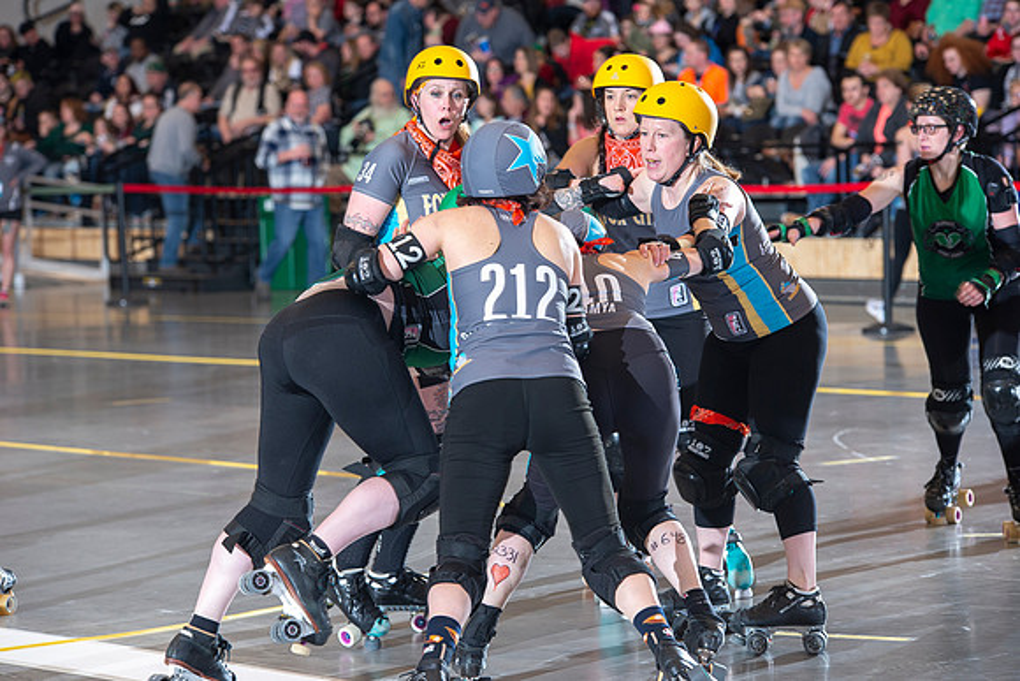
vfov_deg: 9.2
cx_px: 510
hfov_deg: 13.7
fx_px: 4251
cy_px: 340
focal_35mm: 150
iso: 640
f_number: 5.6
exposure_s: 1/160
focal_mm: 150
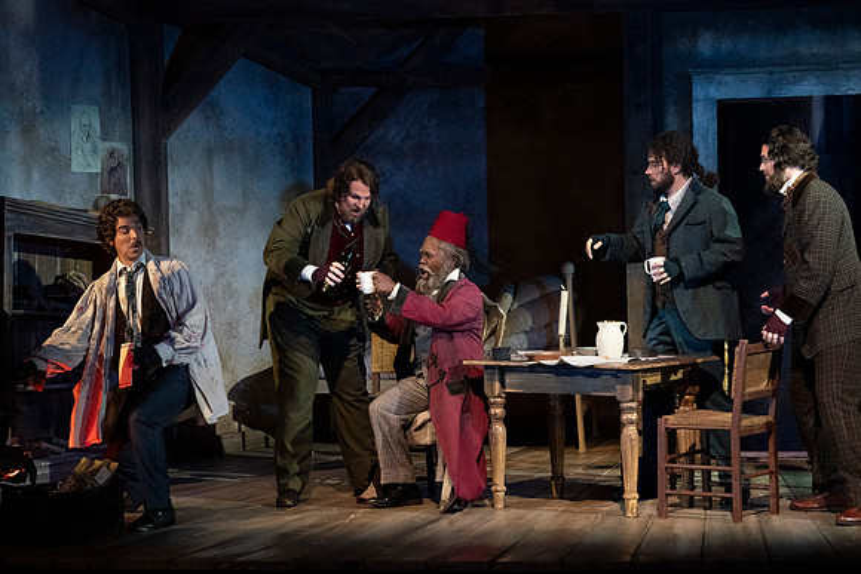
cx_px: 430
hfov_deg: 11.3
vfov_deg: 7.5
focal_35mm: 182
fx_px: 4354
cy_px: 287
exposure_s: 1/320
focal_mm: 182
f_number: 11
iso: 16000
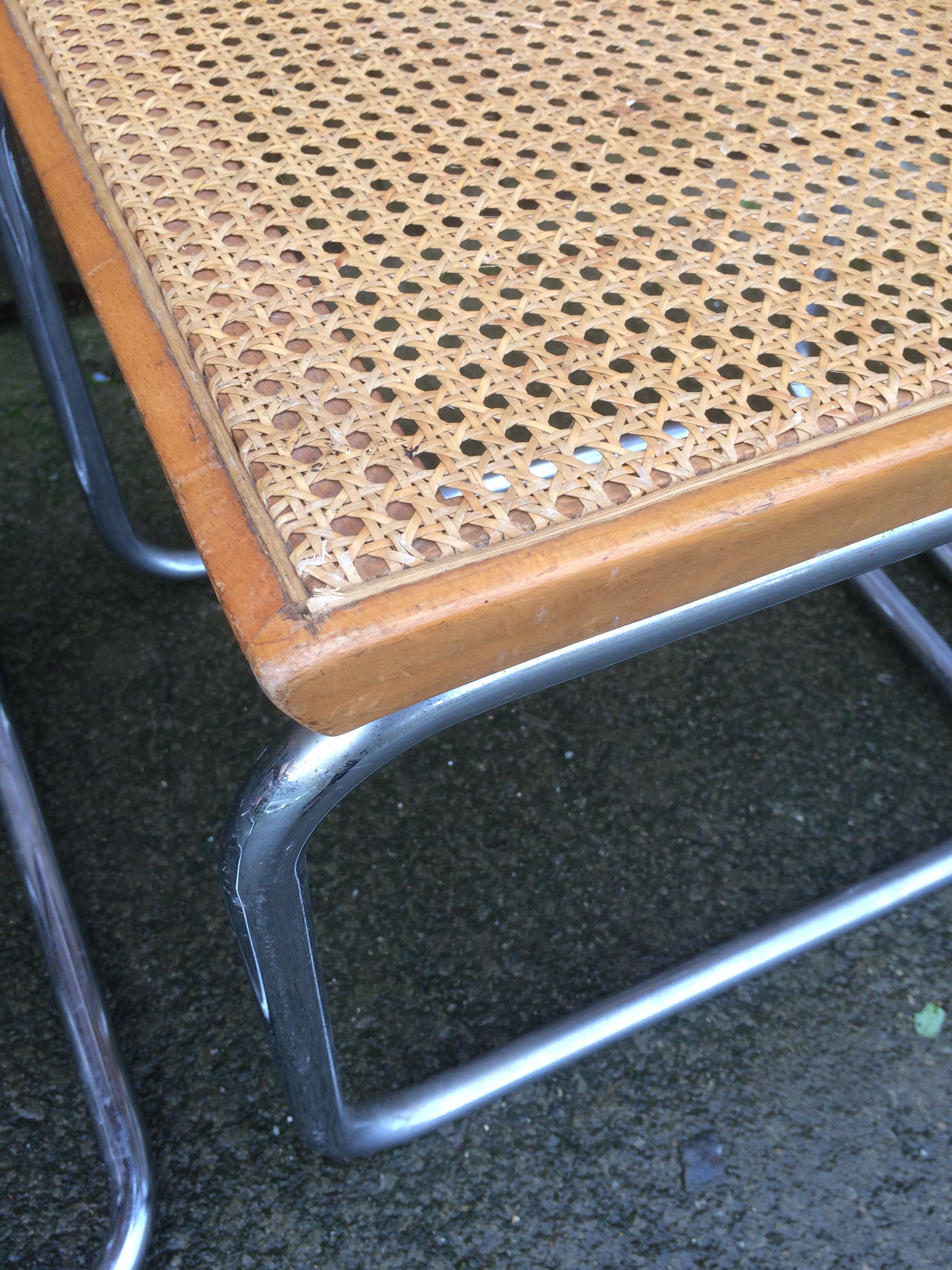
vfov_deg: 61.7
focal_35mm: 29
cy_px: 635
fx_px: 1063
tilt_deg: -52.5
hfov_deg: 48.2
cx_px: 476
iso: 50
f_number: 2.2
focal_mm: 4.15
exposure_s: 1/100
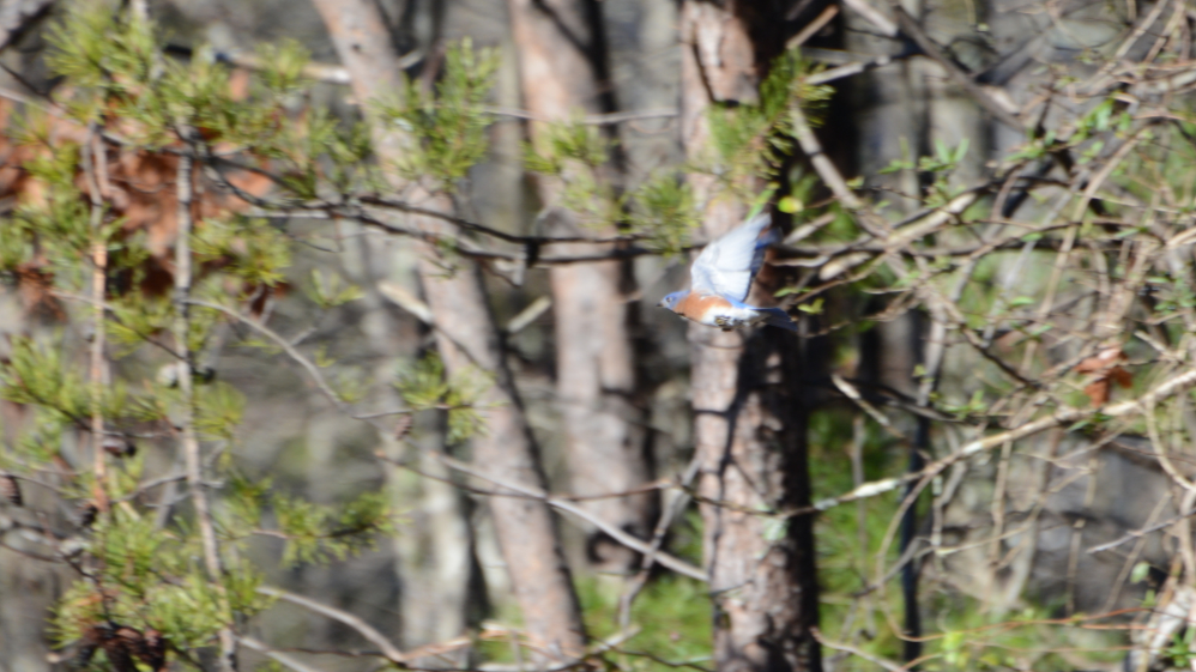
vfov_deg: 3.9
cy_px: 331
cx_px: 598
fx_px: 9988
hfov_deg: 6.9
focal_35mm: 315
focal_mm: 300
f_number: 6.3
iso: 320
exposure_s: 1/500
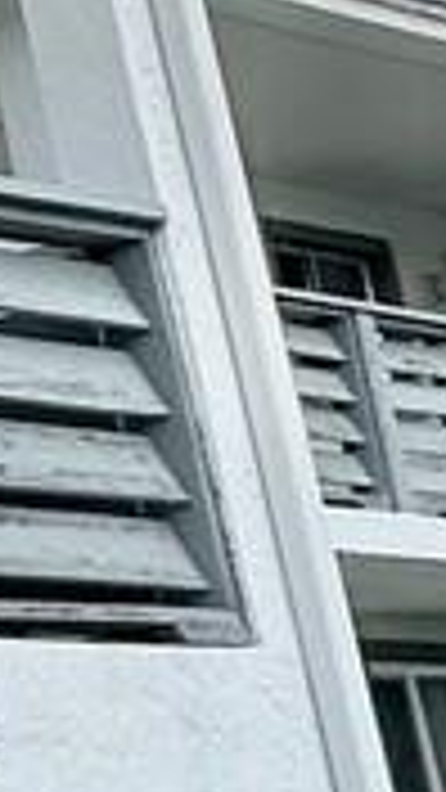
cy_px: 284
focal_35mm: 139
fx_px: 2922
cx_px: -1906
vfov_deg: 15.4
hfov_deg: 5.7
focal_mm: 2.22
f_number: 2.2
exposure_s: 1/328
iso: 40
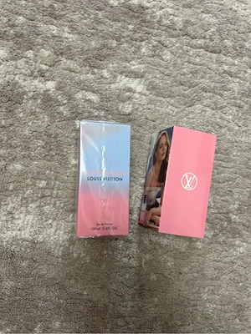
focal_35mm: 26
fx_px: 251
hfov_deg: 53.1
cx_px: 126
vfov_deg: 67.3
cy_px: 167
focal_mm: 5.7
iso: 80
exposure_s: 1/50
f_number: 1.5
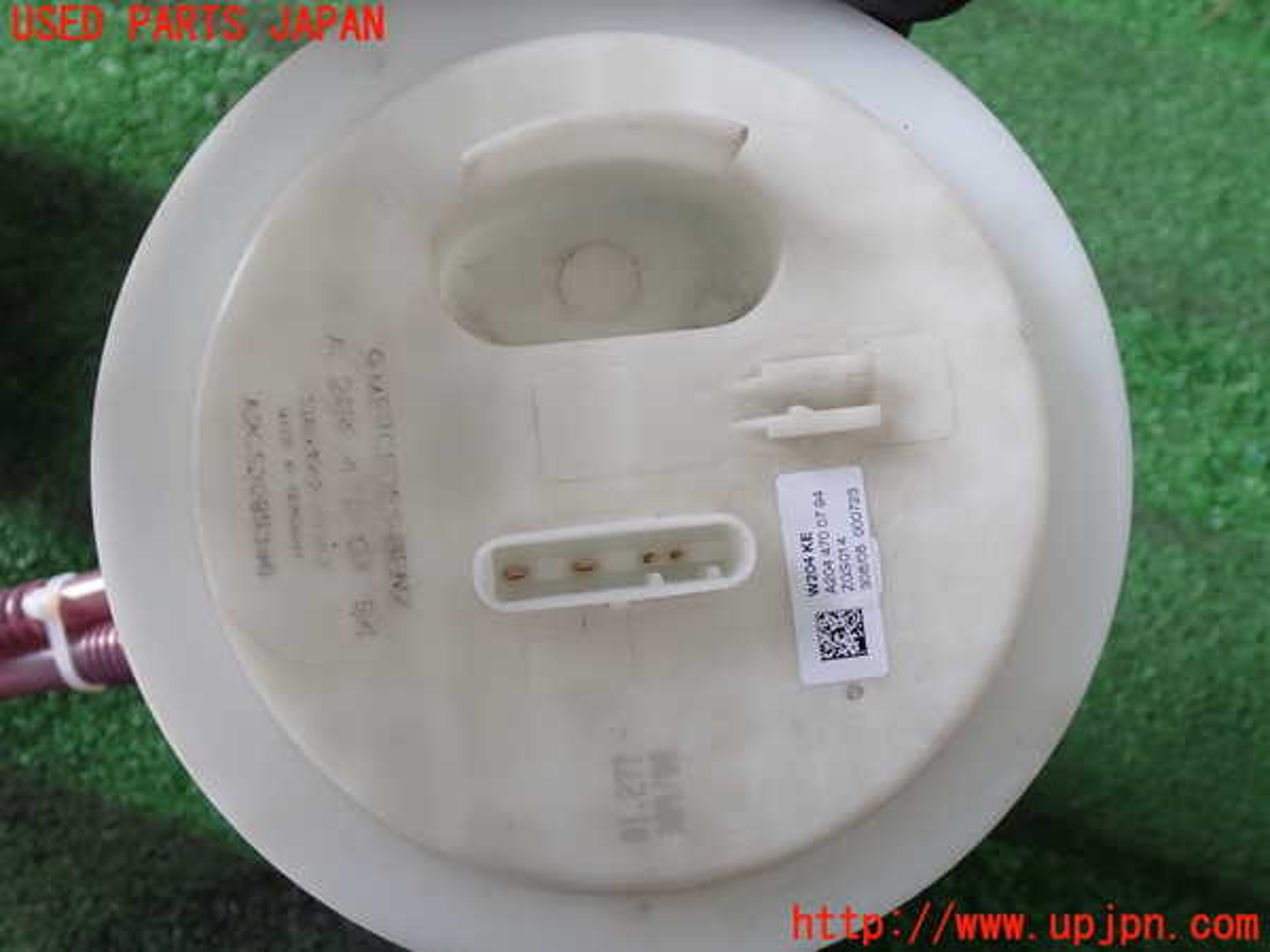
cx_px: 635
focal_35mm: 41
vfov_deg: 35.1
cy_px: 476
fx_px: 1504
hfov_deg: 45.8
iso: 200
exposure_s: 1/80
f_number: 2.8
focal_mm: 7.31
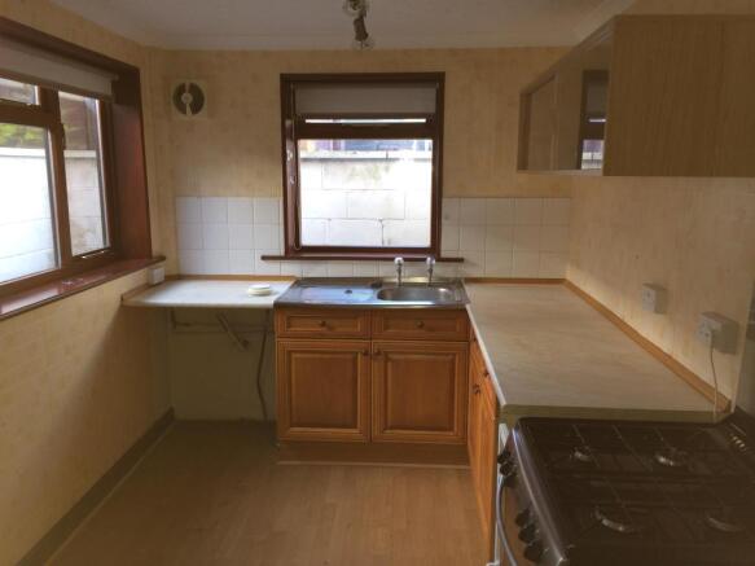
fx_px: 654
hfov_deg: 60.0
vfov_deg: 46.8
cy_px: 283
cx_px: 378
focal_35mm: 30
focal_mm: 4.12
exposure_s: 1/30
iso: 50
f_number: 2.2
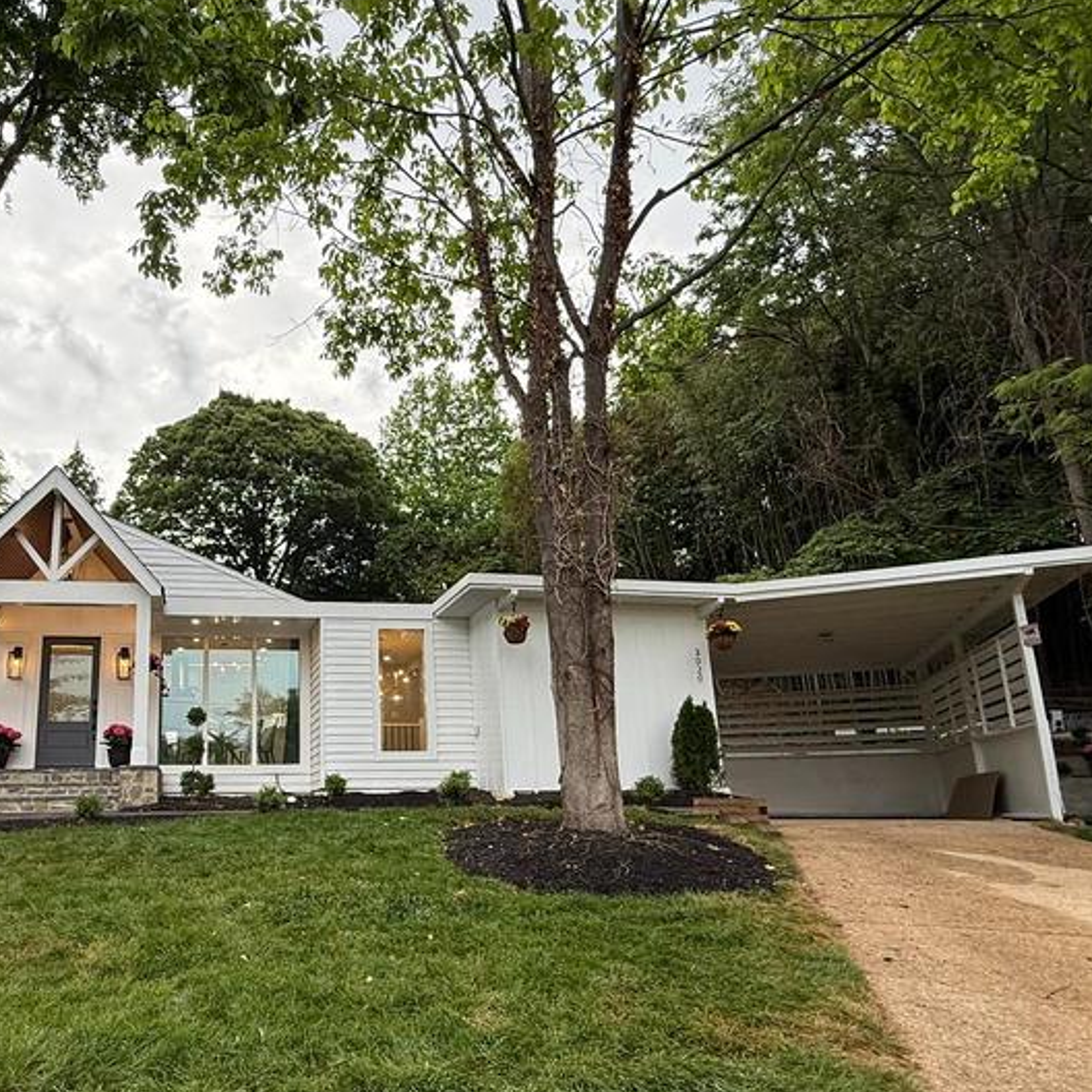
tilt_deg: +13.0
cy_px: 629
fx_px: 857
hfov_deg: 62.5
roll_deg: +0.8
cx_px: 321
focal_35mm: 24
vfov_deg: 64.7
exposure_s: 1/188
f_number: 2.2
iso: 64
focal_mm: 2.22
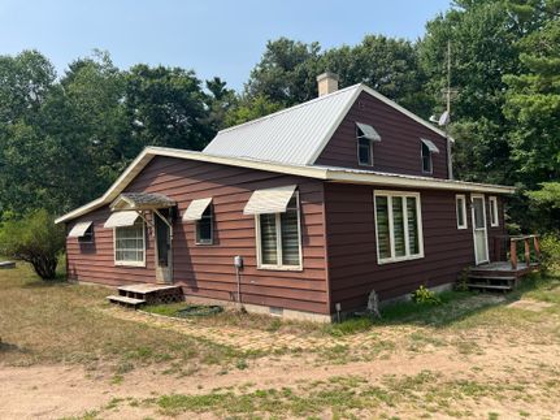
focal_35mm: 26
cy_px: 210
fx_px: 420
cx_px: 280
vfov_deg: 53.0
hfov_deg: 67.3
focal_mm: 5.7
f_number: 1.5
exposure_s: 1/3077
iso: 50
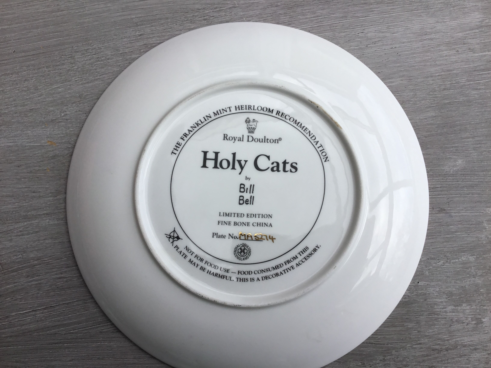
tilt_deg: -82.4
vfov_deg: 45.4
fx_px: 440
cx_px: 246
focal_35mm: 31
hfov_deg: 58.4
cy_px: 184
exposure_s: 1/275
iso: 25
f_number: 2.4
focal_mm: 3.3
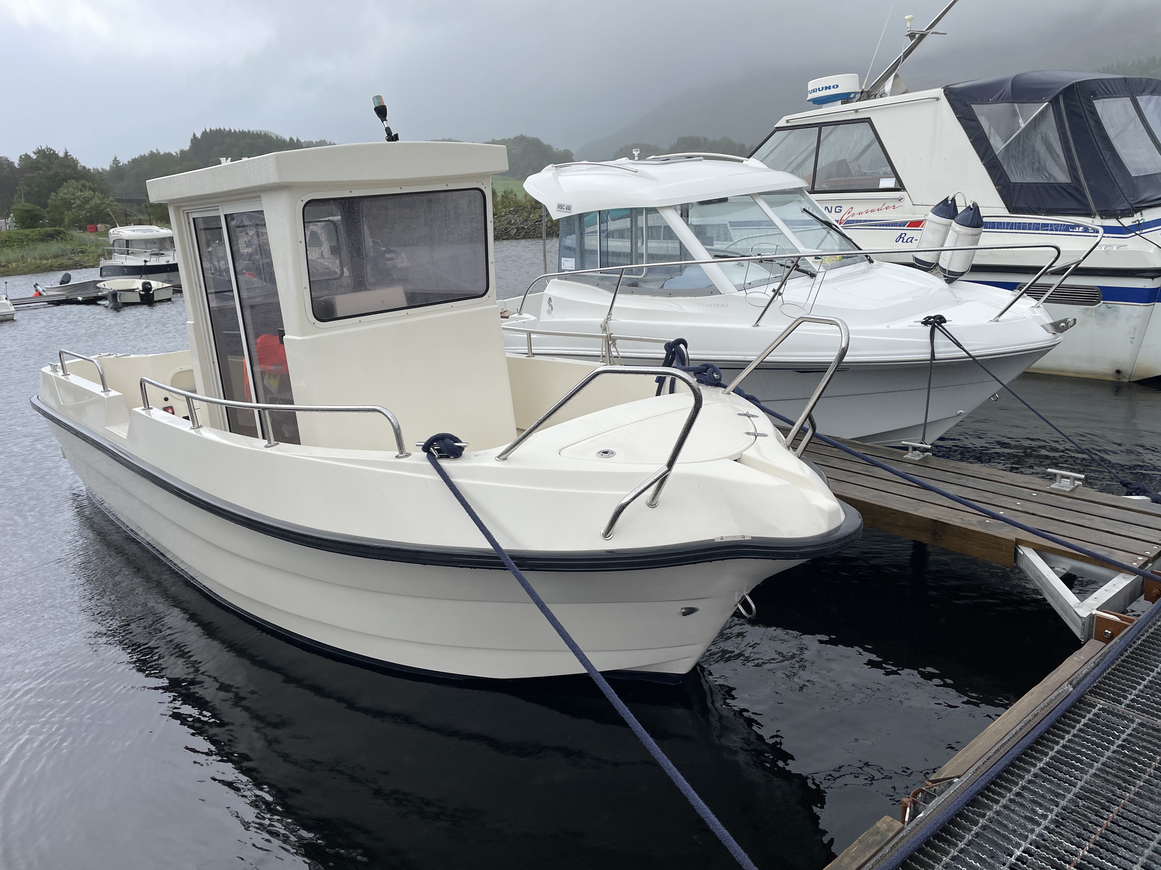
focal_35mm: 26
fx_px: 872
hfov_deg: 67.3
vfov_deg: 53.1
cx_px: 580
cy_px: 435
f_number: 1.6
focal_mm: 4.2
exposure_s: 1/888
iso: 32
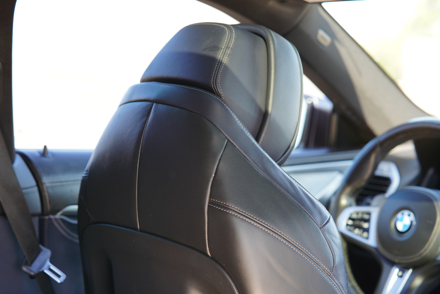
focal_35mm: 85
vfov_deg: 16.1
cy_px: 147
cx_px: 220
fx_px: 1040
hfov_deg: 23.9
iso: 400
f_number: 4
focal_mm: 85
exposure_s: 1/100
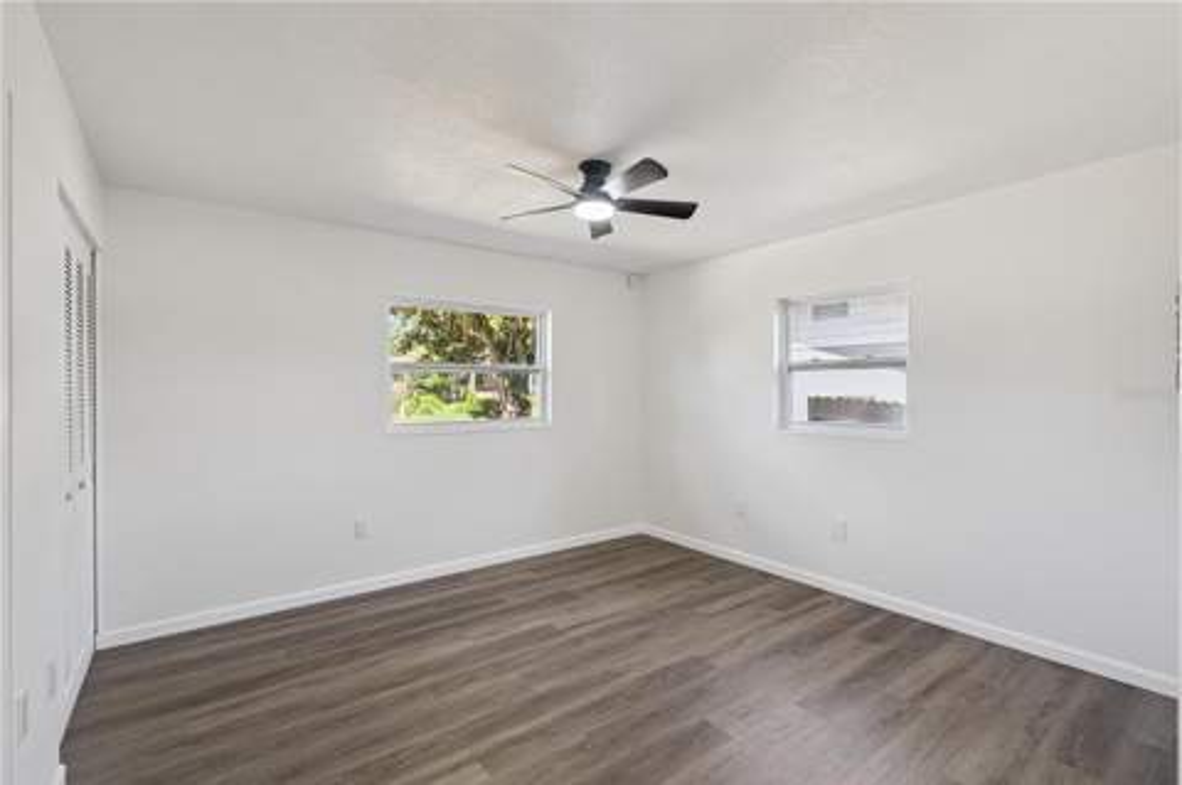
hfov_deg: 96.8
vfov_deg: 73.6
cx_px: 591
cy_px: 392
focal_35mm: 16
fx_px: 525
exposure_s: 1/40
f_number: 9
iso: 400
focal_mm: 16
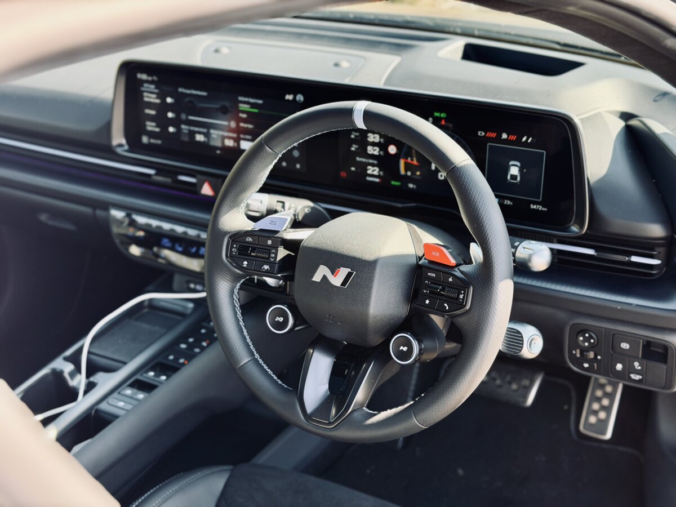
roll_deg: -2.9
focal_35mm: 48
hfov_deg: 39.7
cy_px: 254
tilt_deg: -28.7
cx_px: 338
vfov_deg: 30.3
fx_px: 937
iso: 100
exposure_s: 1/191
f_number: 1.78
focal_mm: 6.76
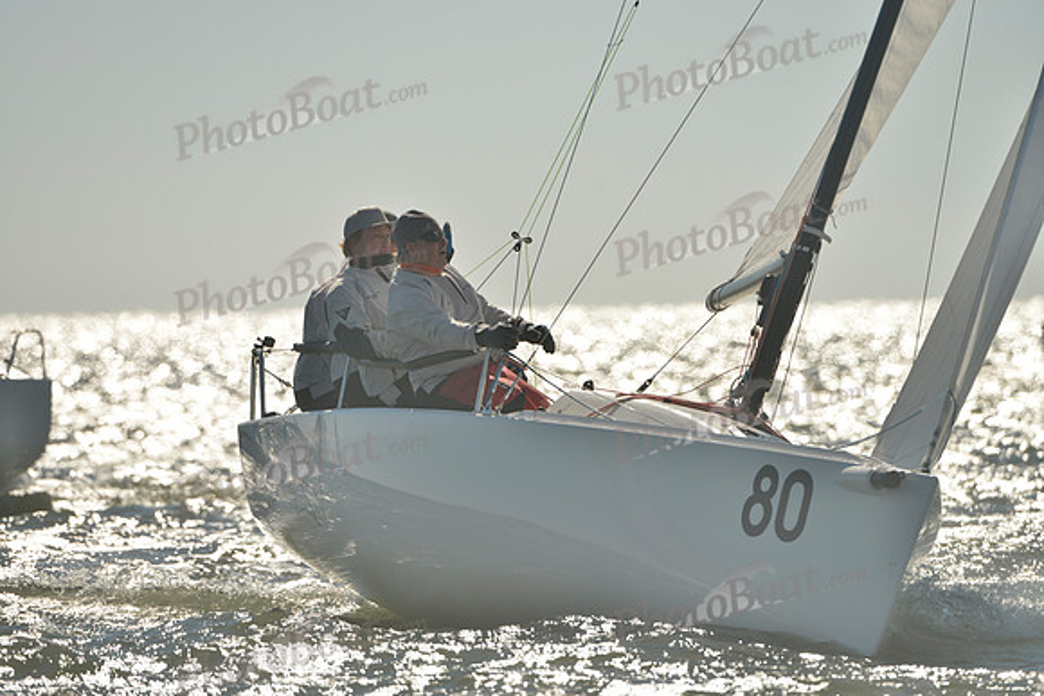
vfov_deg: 3.4
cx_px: 522
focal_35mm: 400
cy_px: 348
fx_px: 11602
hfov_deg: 5.2
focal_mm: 400
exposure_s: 1/2000
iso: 200
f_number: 5.6
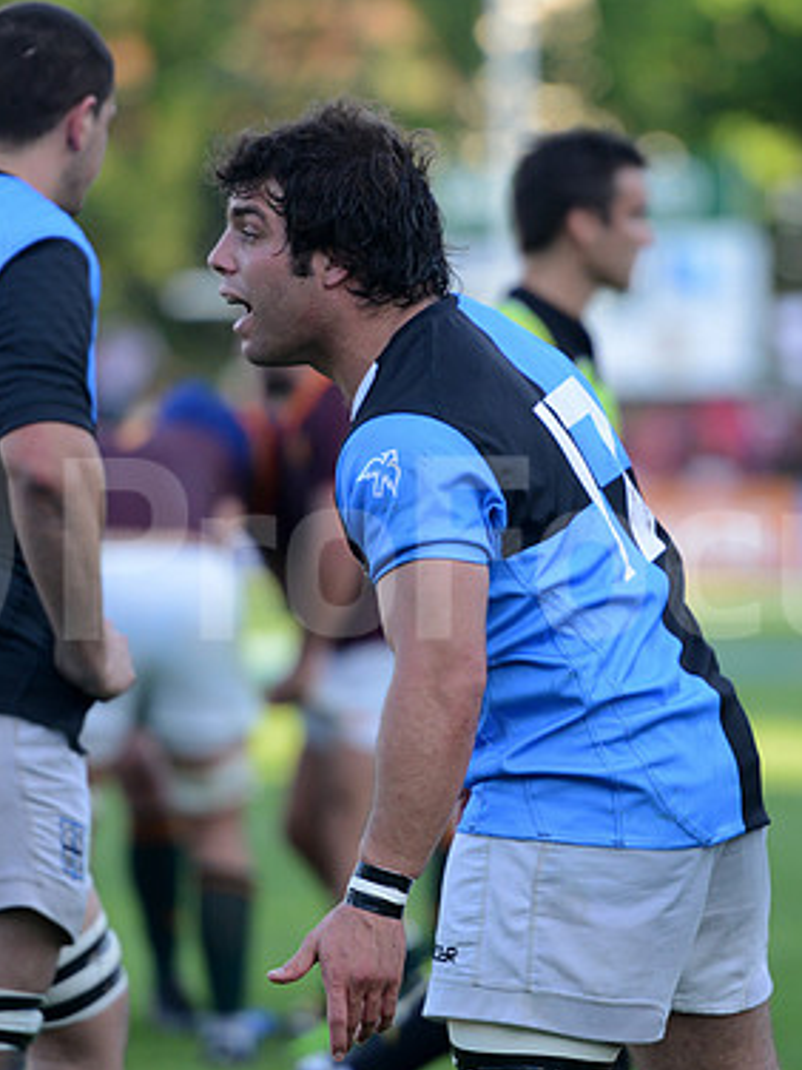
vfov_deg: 6.9
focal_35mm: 289
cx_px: 293
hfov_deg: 5.1
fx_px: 8928
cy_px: 542
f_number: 2.8
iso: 500
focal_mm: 195
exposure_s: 1/500
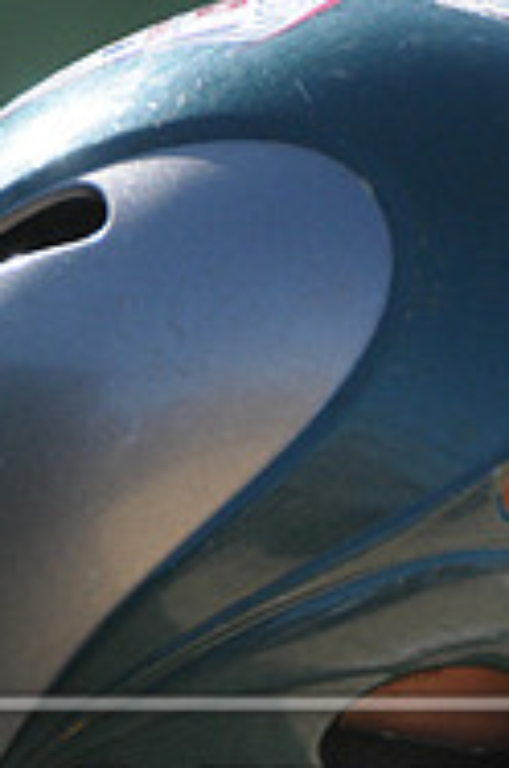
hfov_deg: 0.7
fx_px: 39613
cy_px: 887
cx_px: 248
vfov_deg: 1.1
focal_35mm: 1861
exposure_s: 1/2000
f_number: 4
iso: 640
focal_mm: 400
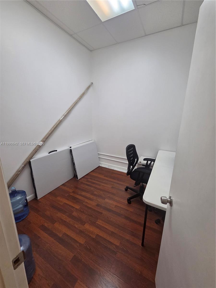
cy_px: 144
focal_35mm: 13
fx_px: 108
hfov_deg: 89.9
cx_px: 108
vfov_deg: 106.2
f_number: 2.2
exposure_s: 1/120
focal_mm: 2.2
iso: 250
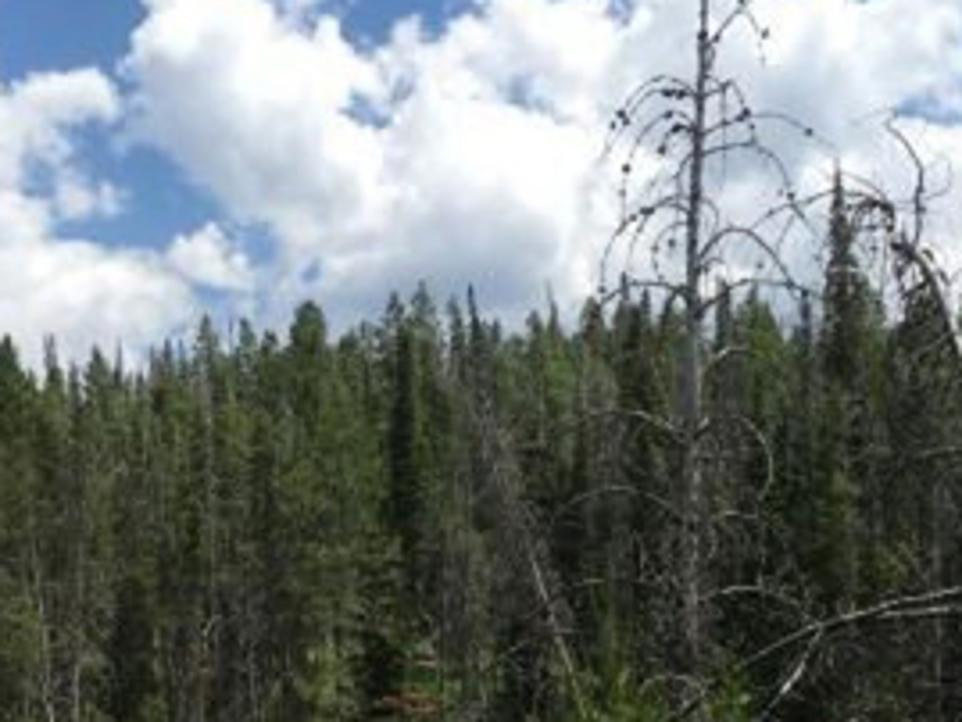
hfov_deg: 28.0
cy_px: 815
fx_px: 1918
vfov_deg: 20.3
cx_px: 325
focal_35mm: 69
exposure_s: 1/1326
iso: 25
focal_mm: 4.15
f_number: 2.2
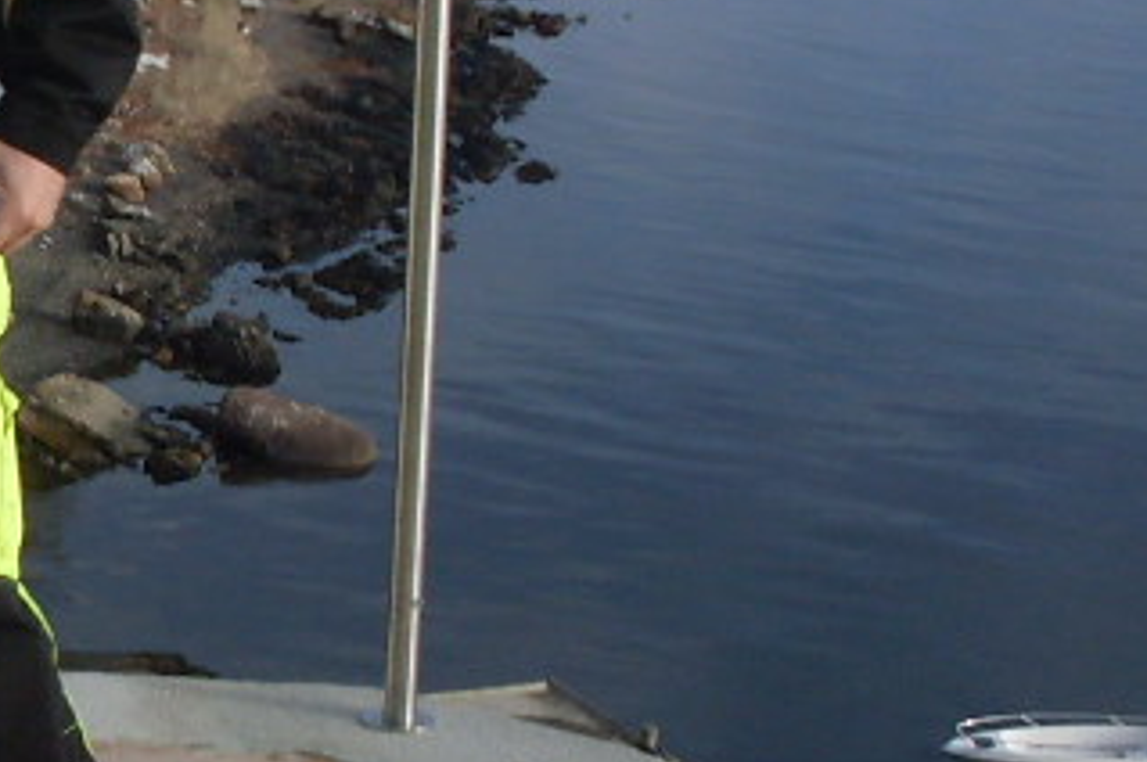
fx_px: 4042
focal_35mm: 127
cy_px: 288
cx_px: -338
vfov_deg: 10.8
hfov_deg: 15.4
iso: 80
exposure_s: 1/125
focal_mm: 6.3
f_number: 8.4
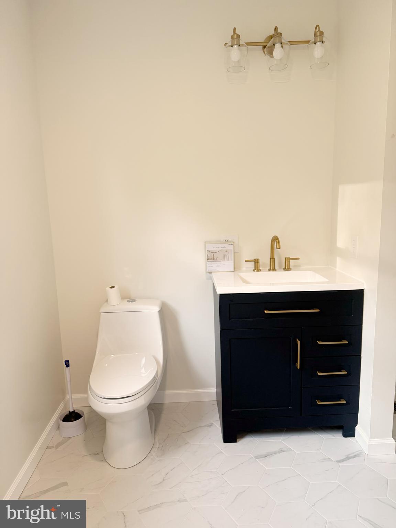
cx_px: 198
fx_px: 366
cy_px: 264
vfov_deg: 71.6
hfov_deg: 56.8
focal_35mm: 24
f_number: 1.78
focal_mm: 6.76
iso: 160
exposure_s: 1/121
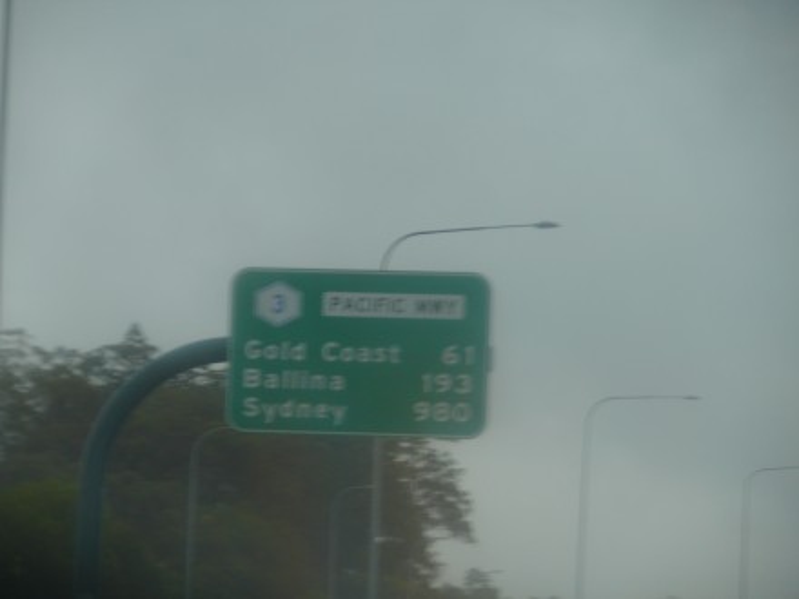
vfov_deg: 7.0
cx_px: 400
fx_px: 4916
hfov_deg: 9.3
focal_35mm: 213
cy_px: 300
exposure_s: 1/125
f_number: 3.6
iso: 100
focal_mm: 45.1
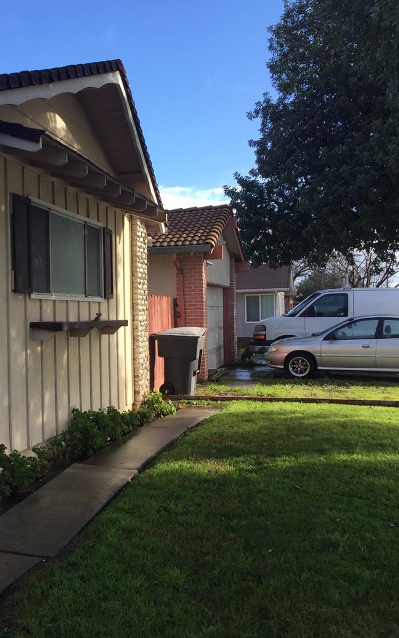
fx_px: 731
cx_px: 23
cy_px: 325
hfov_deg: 29.0
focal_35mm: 42
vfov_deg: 47.2
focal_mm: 4.15
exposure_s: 1/860
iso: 32
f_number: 2.2
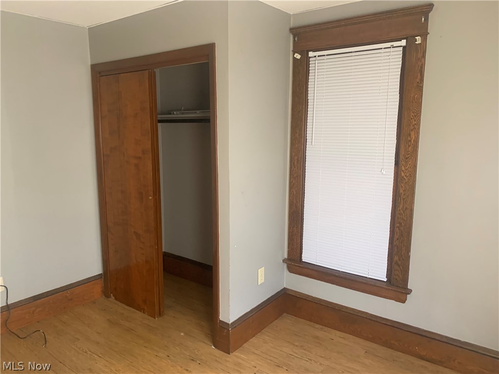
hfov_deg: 67.3
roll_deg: +0.5
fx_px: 375
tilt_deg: -8.1
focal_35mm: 26
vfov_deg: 53.1
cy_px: 187
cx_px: 250
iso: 250
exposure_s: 1/60
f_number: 1.8
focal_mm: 4.25
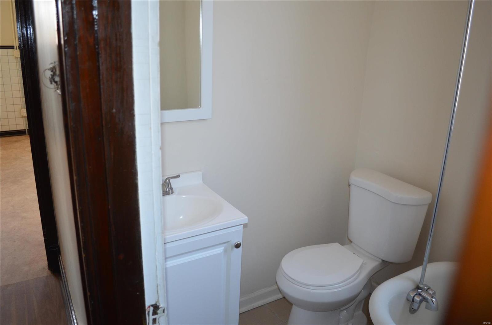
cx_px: 246
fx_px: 368
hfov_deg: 67.5
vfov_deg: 47.7
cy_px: 162
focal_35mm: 27
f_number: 3.5
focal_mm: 18
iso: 800
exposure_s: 1/80
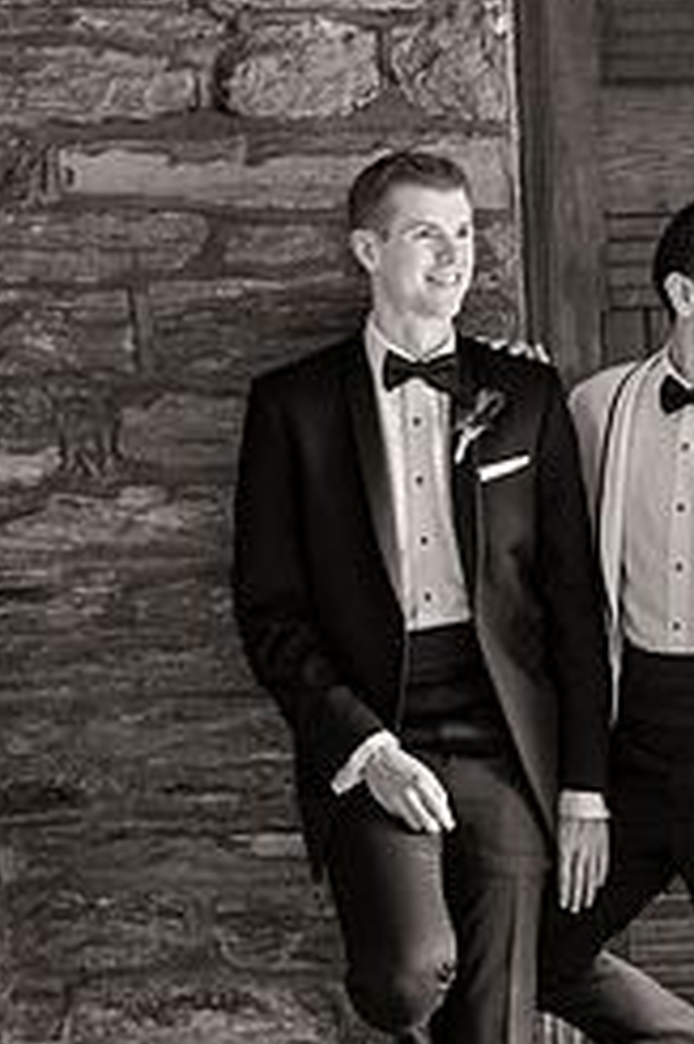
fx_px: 2664
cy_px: 656
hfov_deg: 14.8
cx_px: 547
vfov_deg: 22.1
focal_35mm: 92
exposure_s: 1/125
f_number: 2.2
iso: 800
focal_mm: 50
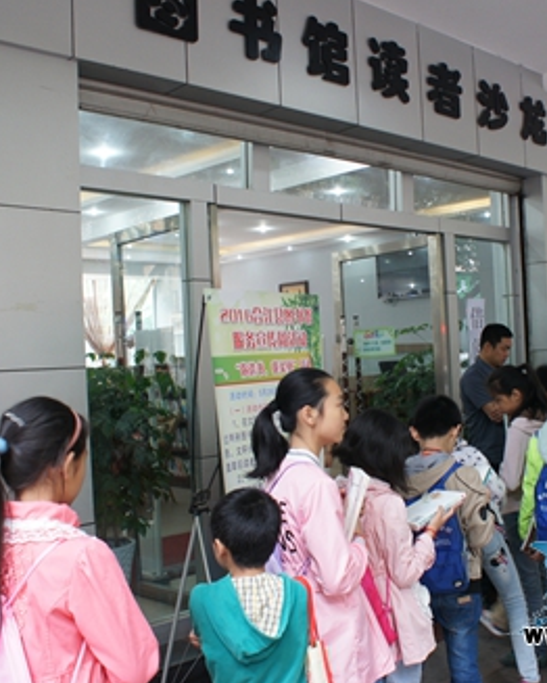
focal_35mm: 43
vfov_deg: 42.9
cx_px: 374
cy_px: 343
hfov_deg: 34.5
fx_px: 869
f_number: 4
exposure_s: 1/30
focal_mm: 20
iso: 400
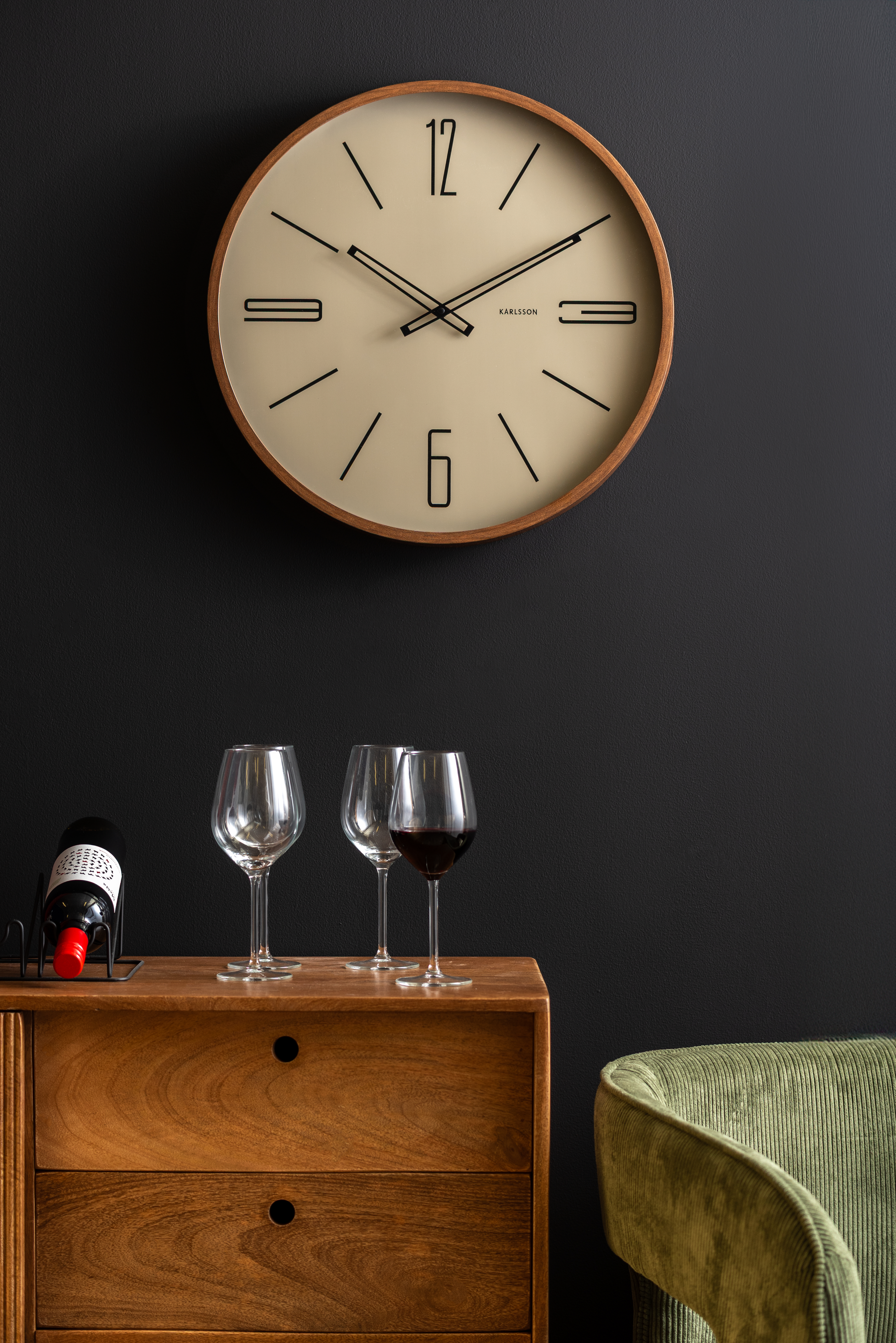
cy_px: 672
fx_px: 3431
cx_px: 448
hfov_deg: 14.9
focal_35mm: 92
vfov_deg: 22.1
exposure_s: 1/125
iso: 160
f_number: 4.5
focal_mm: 92
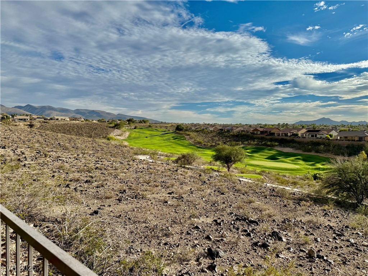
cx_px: 184
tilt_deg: -0.7
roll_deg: +0.3
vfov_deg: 56.8
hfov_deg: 71.6
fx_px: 255
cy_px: 138
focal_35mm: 24
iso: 80
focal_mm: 6.76
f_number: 1.78
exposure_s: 1/7353
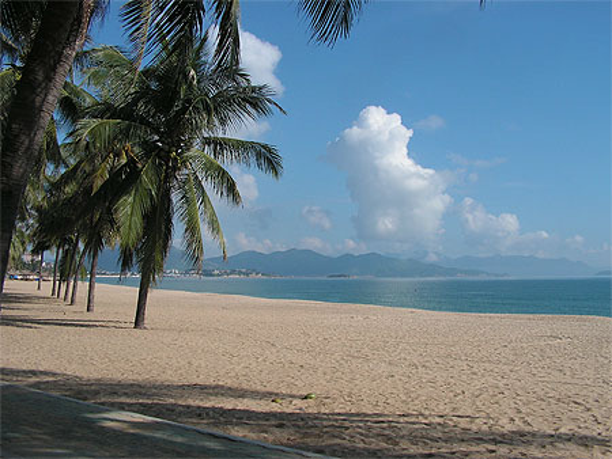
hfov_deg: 51.3
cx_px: 306
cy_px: 230
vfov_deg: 39.7
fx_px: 637
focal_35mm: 36
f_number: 4.8
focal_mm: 6
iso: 50
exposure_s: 1/640
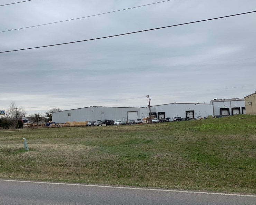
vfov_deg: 42.2
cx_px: 102
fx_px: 265
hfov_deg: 51.2
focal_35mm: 35
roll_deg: +5.3
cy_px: 95
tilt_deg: +6.3
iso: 25
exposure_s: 1/3521
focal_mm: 4.25
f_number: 1.8
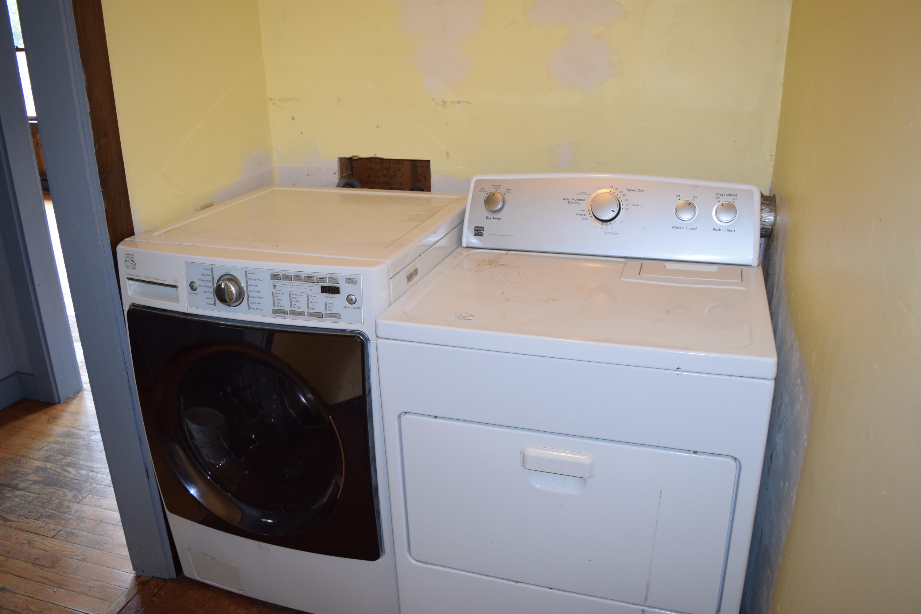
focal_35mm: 27
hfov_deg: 67.4
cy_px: 307
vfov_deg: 47.9
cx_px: 460
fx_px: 691
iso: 800
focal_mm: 18
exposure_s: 1/80
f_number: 4.5
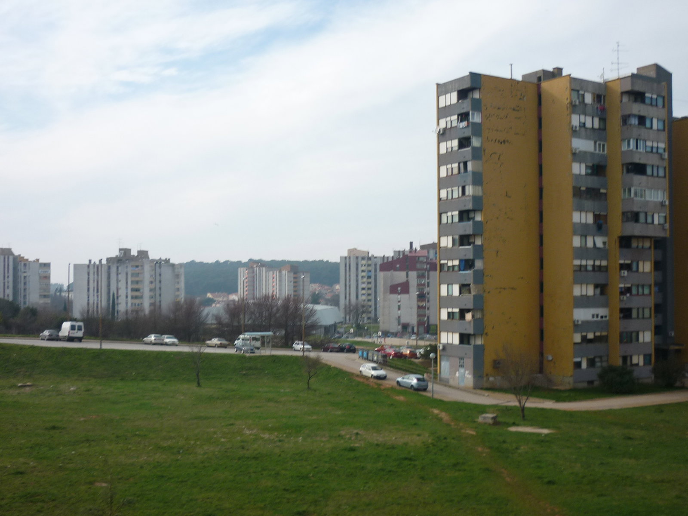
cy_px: 258
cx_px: 344
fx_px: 815
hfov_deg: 45.8
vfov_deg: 35.1
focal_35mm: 41
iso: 80
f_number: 8
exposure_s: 1/125
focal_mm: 5.5
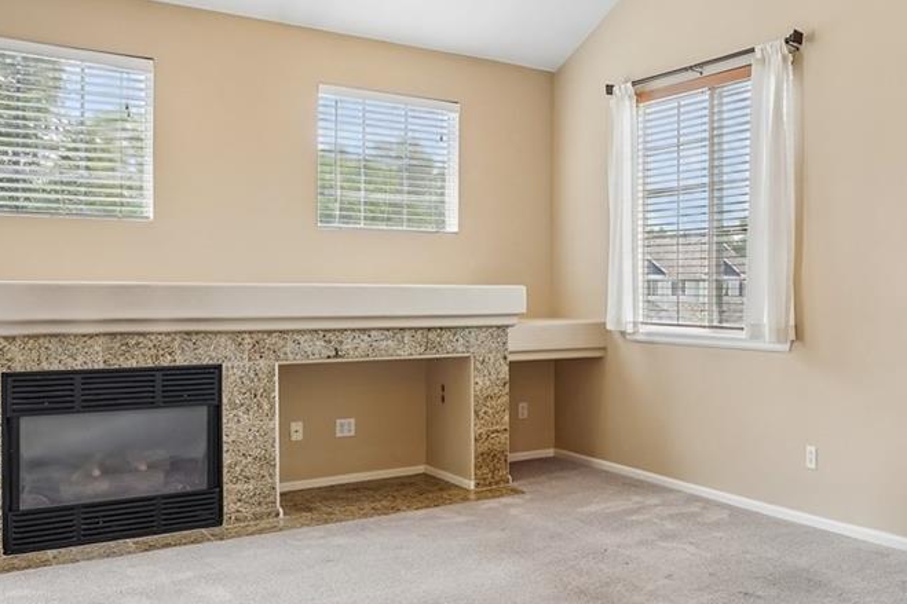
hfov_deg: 49.6
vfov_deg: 37.3
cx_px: 764
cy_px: 270
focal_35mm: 35
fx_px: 893
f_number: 8
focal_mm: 14.6
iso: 400
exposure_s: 1/30
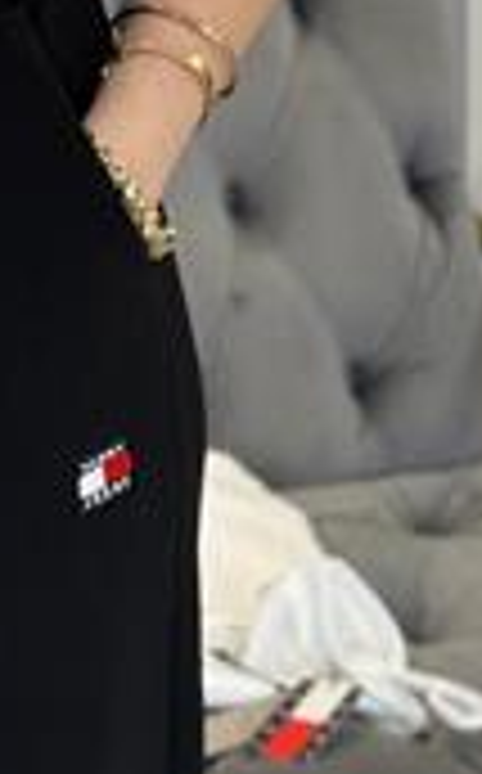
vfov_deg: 13.0
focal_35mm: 154
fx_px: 3248
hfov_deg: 8.3
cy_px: -292
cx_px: -257
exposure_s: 1/60
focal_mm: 6.76
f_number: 1.78
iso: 160
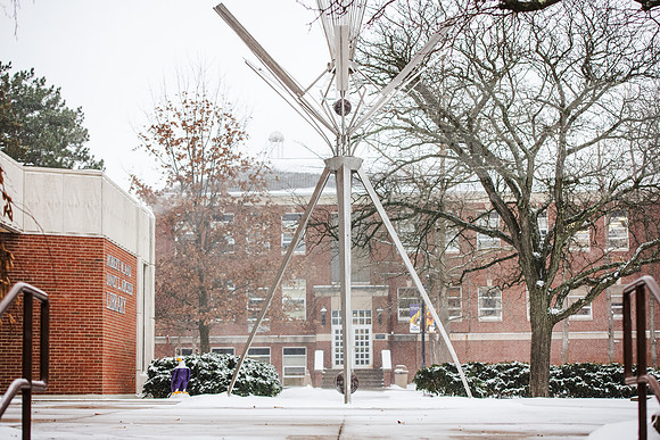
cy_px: 220
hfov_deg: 28.8
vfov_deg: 19.5
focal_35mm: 70
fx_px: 1284
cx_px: 330
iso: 500
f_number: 4
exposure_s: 1/250
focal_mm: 70
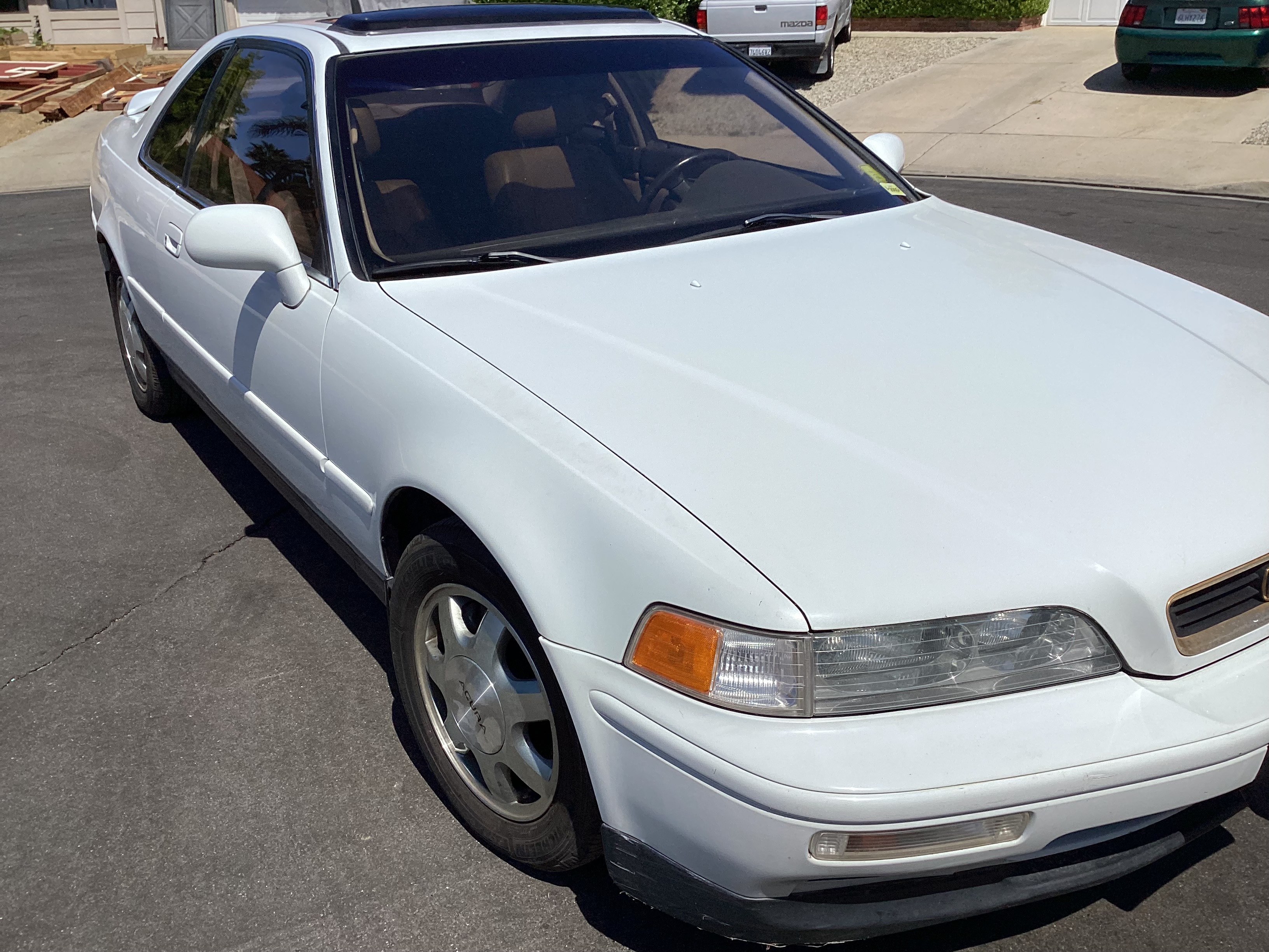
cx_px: 634
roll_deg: +1.6
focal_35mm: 31
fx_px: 1136
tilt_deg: -21.5
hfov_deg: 58.4
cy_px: 476
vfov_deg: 45.4
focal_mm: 3.3
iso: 25
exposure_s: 1/4292
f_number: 2.4
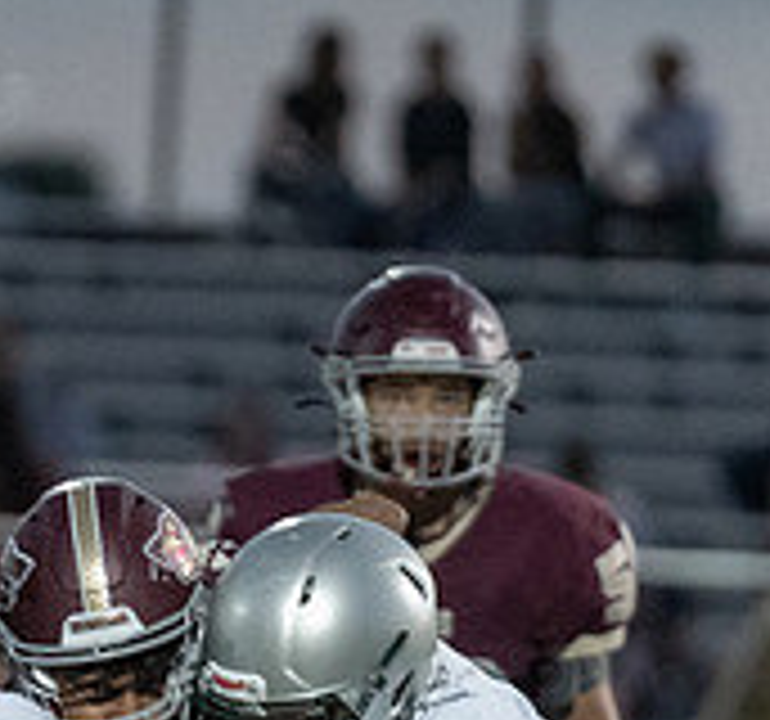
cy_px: 759
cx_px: 62
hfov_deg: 1.9
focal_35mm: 958
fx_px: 23347
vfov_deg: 1.8
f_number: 2.8
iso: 5000
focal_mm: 200
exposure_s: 1/1000
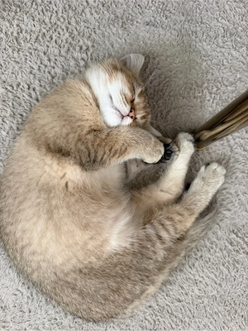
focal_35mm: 24
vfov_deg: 71.6
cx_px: 124
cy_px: 166
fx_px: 229
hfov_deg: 56.8
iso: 500
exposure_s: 1/60
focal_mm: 6.76
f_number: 1.78
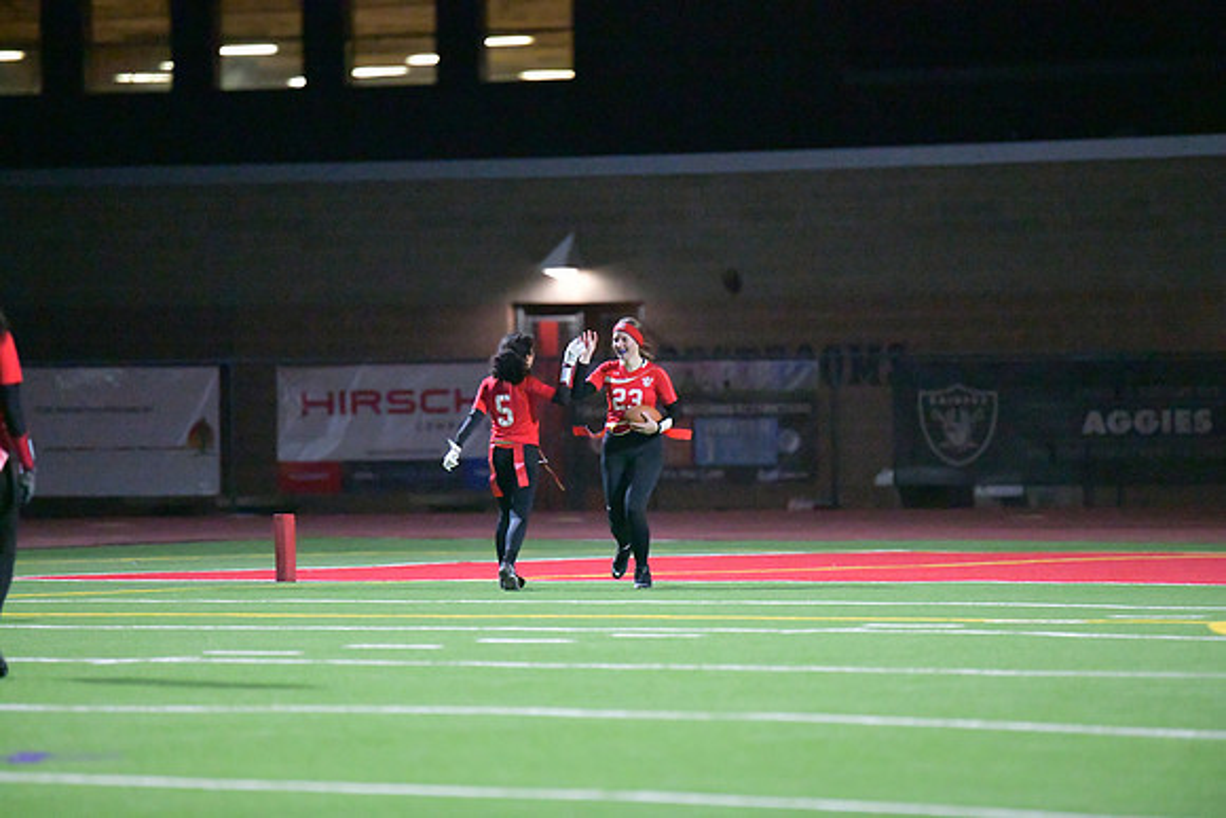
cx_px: 613
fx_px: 10219
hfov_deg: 6.9
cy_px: 409
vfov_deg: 4.6
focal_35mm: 300
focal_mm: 300
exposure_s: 1/2500
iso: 25600
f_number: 2.8
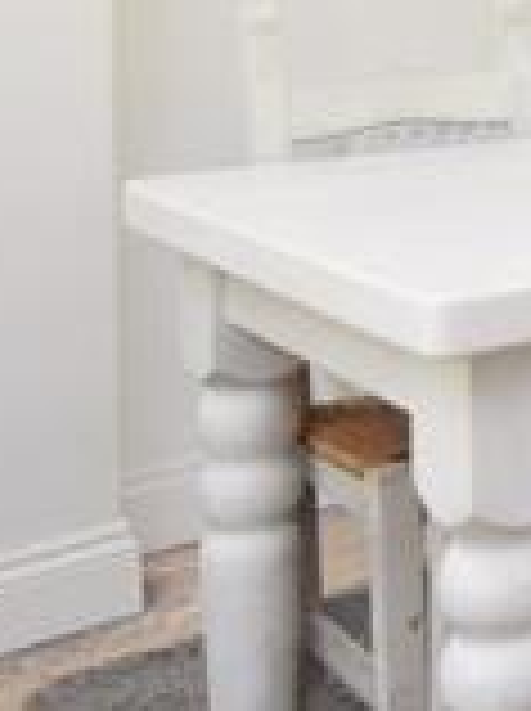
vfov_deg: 25.2
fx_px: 1477
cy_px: -61
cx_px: 1012
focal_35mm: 72
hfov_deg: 16.4
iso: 400
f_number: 8
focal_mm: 12
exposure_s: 1/30
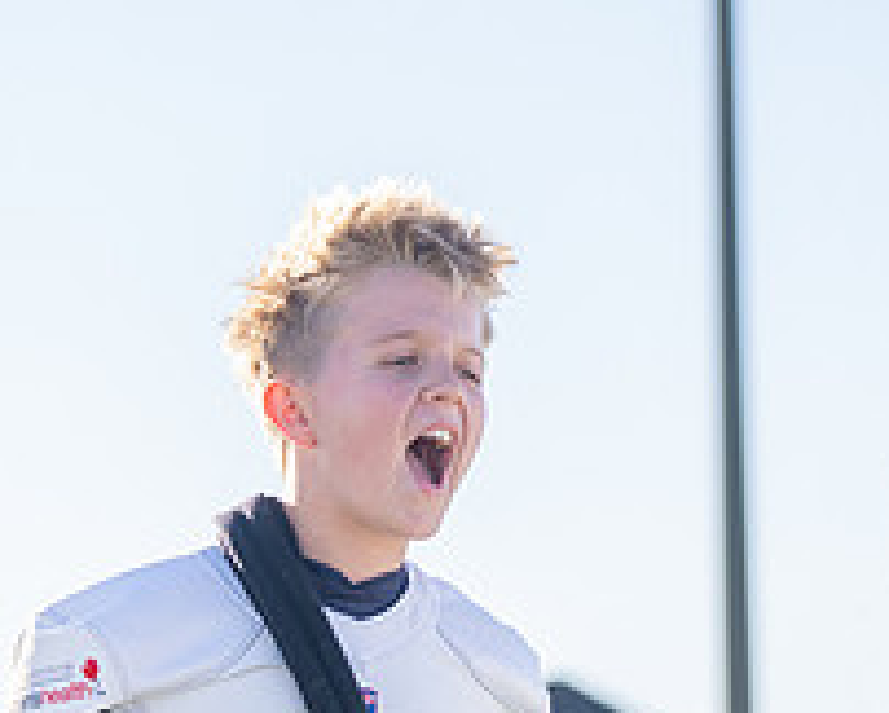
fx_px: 5452
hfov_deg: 9.3
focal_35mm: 207
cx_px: 311
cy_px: 537
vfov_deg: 7.5
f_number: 2.8
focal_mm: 70
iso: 320
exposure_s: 1/2500
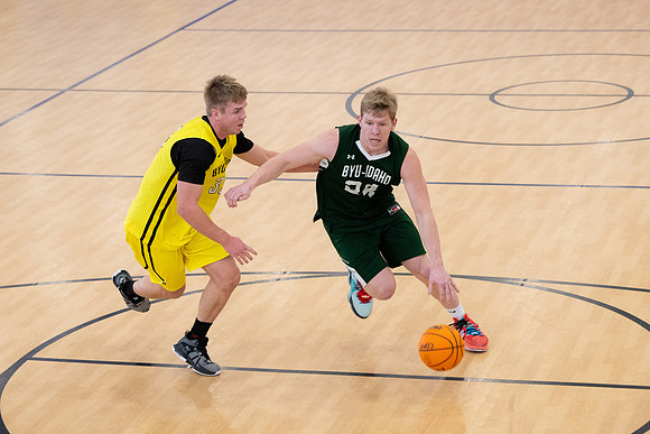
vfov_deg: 12.1
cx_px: 353
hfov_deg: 18.1
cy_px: 181
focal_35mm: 113
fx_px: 2041
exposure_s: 1/640
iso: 4000
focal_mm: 88
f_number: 3.5
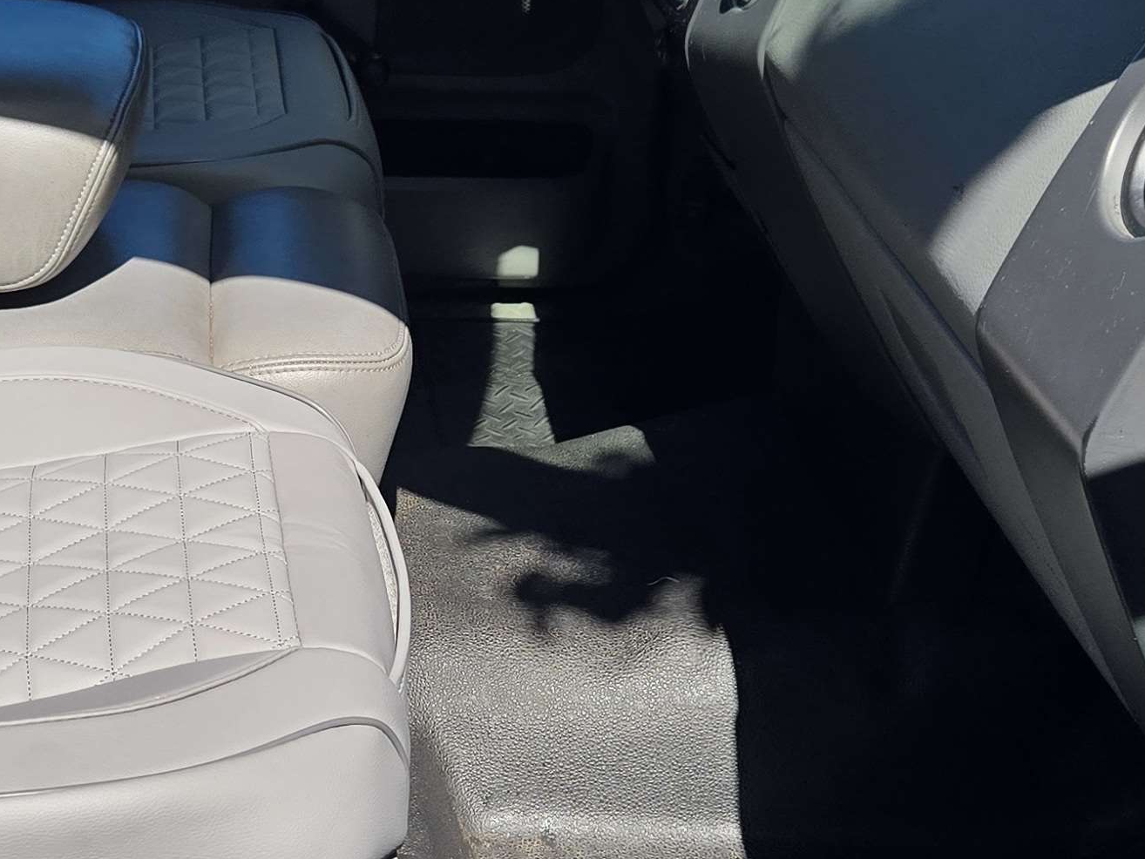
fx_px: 2316
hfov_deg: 27.6
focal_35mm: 70
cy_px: 550
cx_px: 382
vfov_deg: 21.0
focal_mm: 5.4
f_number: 1.8
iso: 25
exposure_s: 1/1593
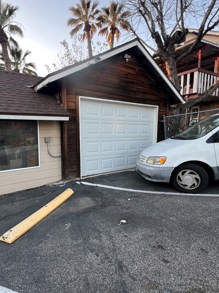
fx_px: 160
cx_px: 80
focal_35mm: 19
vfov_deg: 84.6
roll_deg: +0.2
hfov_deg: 67.4
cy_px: 153
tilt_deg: -7.2
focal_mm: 1.57
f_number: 1.8
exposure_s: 1/99
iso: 80
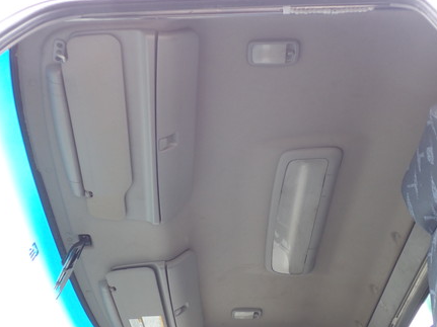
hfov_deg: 48.8
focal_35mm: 38
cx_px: 248
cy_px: 182
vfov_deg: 37.7
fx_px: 480
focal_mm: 5.79
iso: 200
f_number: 2.4
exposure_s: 1/100
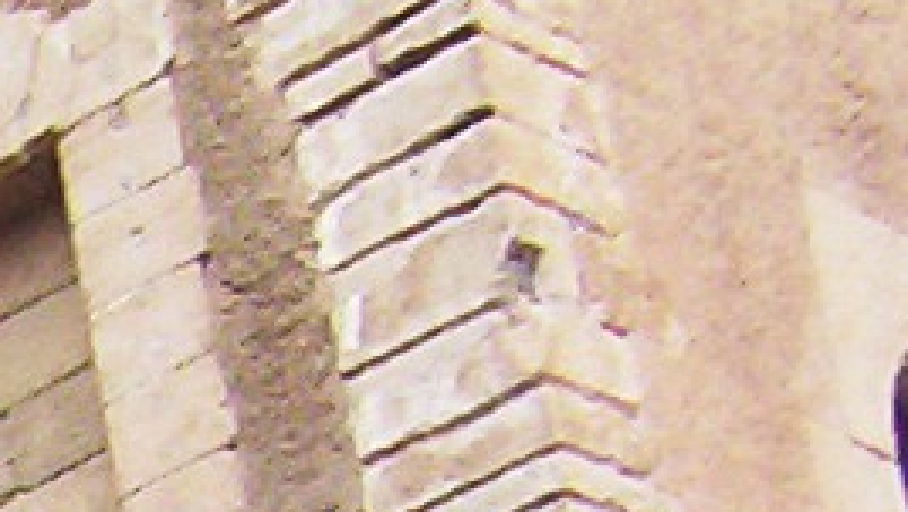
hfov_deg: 8.0
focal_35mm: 239
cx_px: -1626
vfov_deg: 4.6
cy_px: 2051
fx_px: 5757
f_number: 2.76
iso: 100
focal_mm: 5.54
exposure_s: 1/876
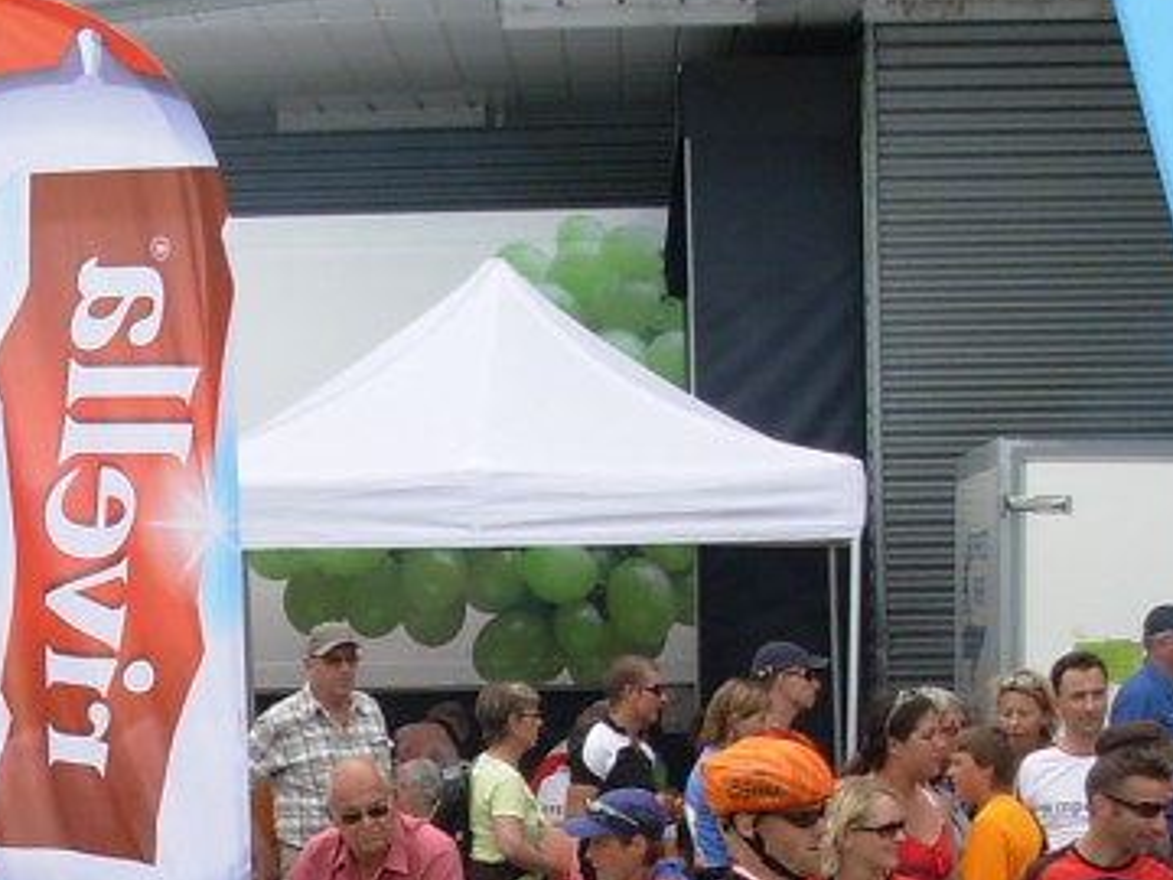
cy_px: 939
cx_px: 215
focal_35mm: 108
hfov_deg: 18.0
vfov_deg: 13.5
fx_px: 3660
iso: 50
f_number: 2.9
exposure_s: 1/724
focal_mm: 6.3
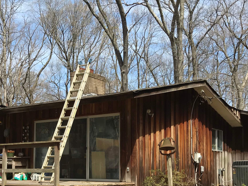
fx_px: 387
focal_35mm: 54
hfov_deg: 35.4
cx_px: 98
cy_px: 144
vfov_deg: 26.6
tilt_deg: +4.0
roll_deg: -0.6
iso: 20
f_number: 1.8
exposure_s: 1/1623
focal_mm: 3.99
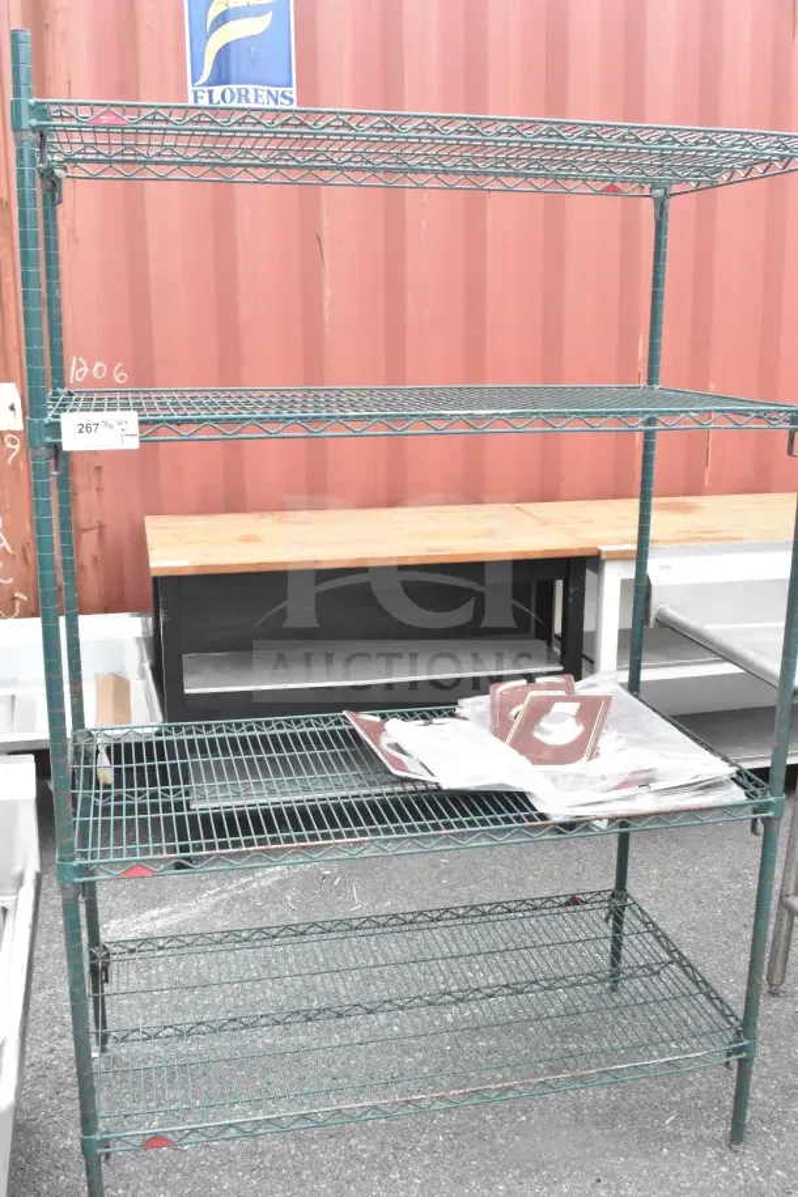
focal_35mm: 33
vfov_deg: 57.2
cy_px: 598
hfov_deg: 40.0
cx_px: 399
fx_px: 1097
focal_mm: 22
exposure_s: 1/640
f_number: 13
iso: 6400
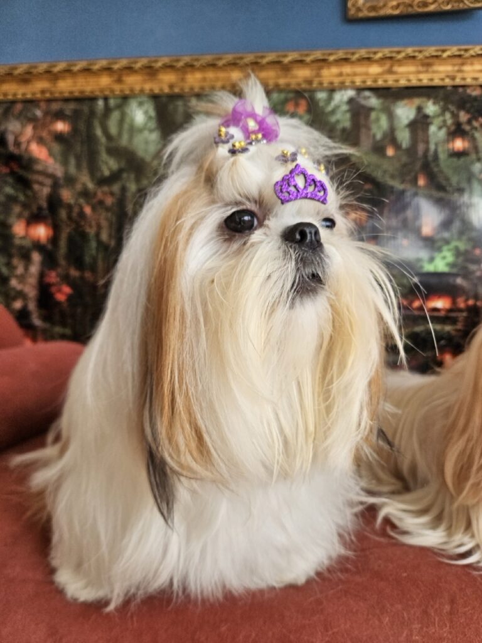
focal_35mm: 23
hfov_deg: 58.9
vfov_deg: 73.9
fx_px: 427
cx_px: 241
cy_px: 322
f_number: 1.8
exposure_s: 1/719
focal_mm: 5.4
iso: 40
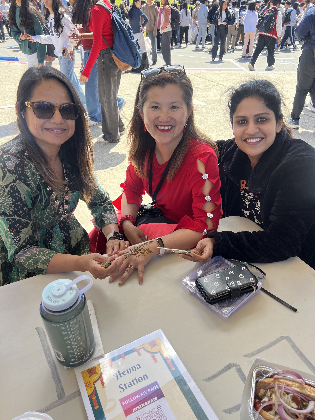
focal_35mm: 26
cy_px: 210
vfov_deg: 67.3
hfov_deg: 53.1
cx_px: 158
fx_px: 315
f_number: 1.5
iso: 50
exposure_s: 1/539
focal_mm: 5.7
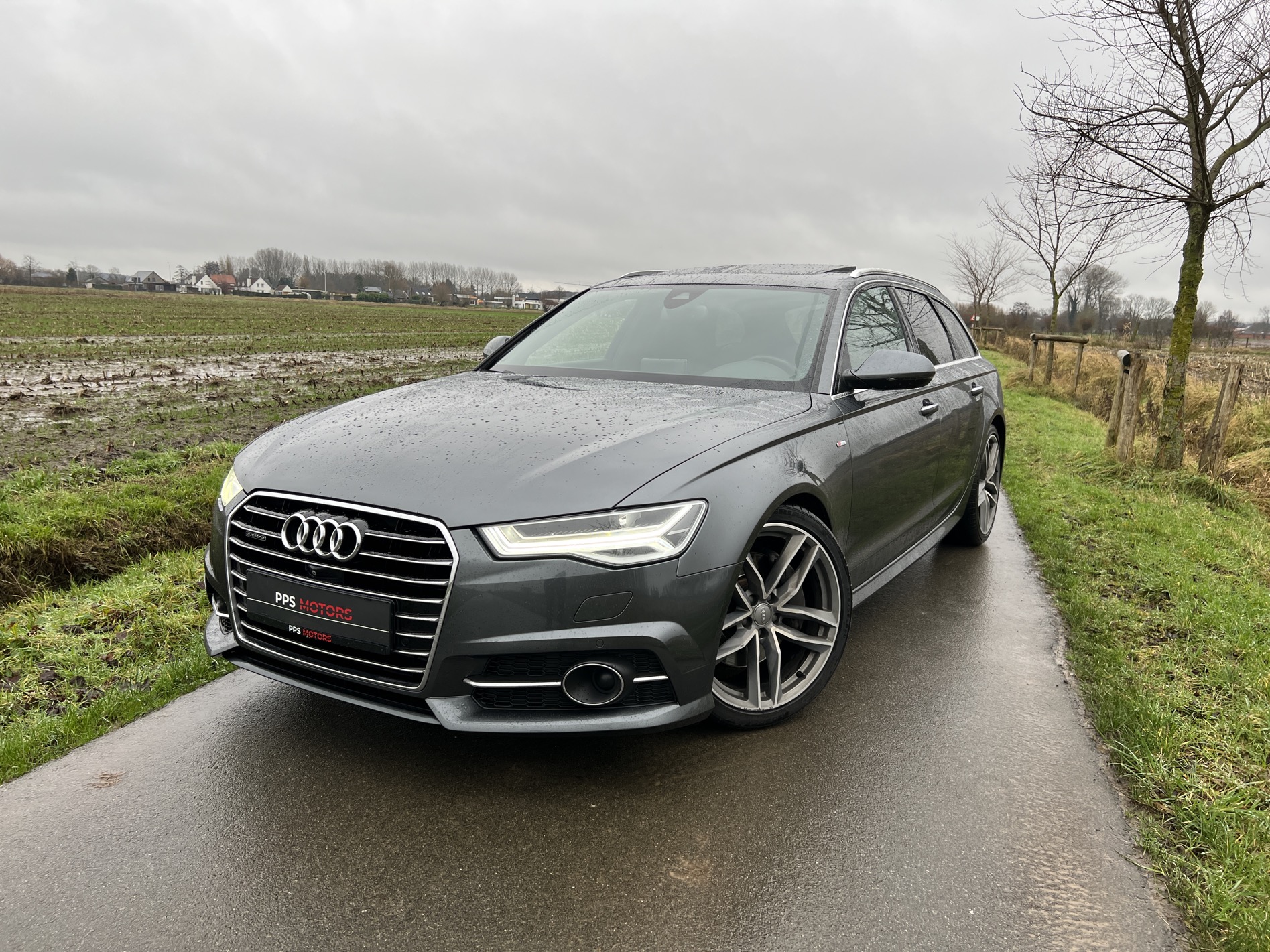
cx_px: 635
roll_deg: -2.6
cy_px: 476
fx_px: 954
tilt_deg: -9.5
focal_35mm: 26
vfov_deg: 53.1
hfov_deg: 67.3
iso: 40
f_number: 1.5
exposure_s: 1/221
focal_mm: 5.7
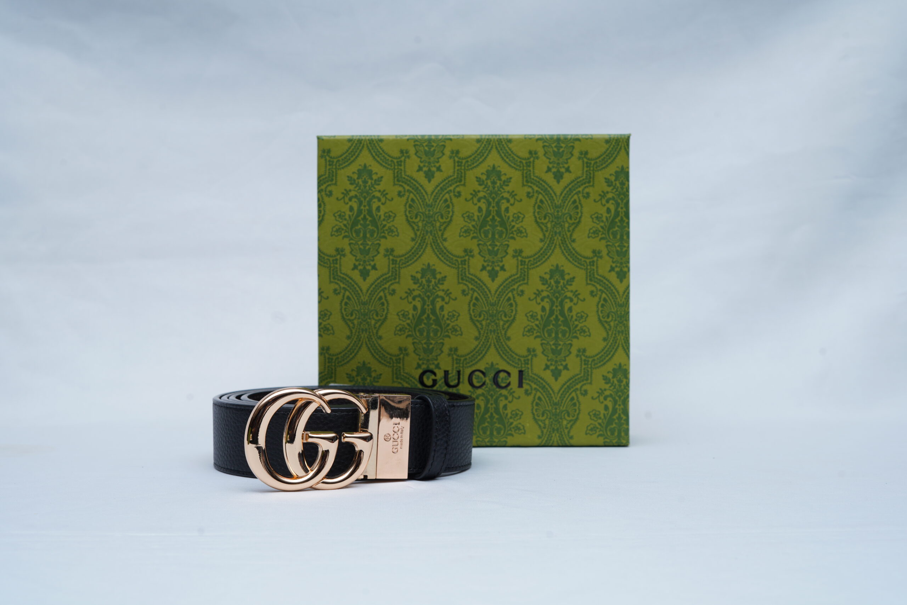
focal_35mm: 50
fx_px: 1260
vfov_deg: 27.0
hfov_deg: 39.6
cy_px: 302
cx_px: 454
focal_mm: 50
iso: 160
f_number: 9
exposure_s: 1/160
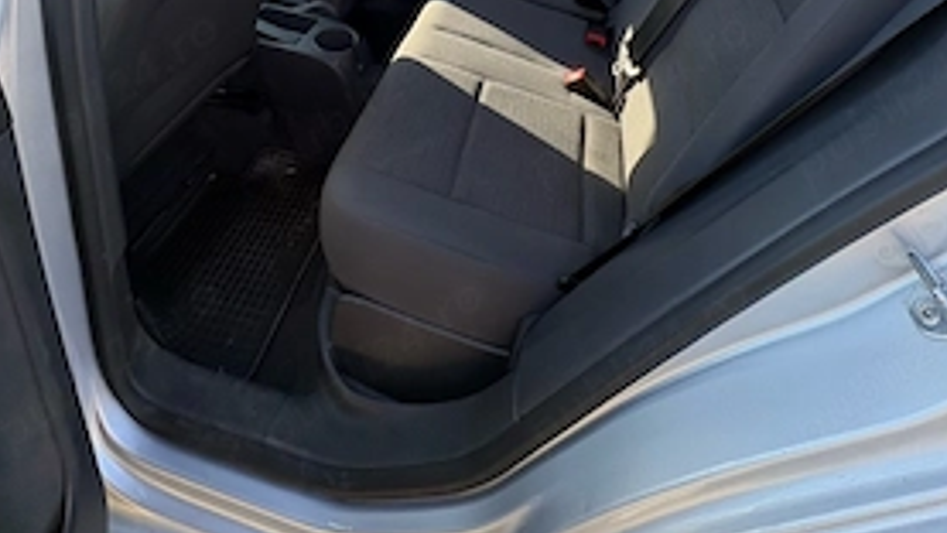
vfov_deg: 37.2
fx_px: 553
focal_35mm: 22
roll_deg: +1.9
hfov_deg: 81.1
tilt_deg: -16.9
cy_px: -126
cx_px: 441
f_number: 2.2
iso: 50
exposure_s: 1/169
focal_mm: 2.22
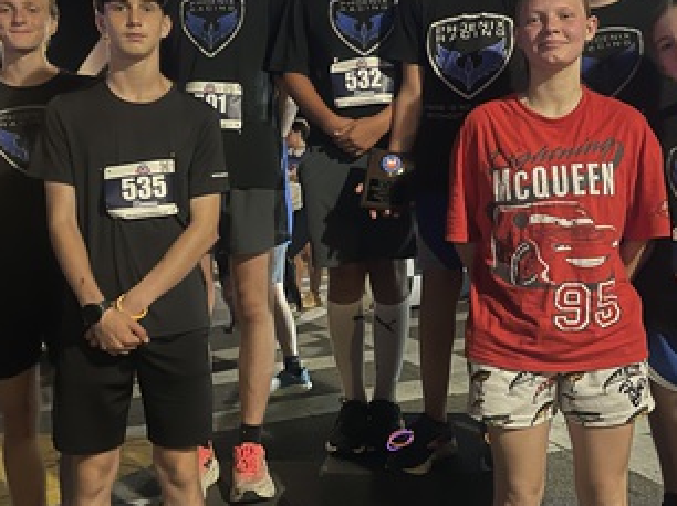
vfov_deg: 32.0
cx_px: 387
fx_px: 879
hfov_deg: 42.0
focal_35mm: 45
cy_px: 194
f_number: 1.6
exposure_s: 1/24
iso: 1000
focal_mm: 5.1
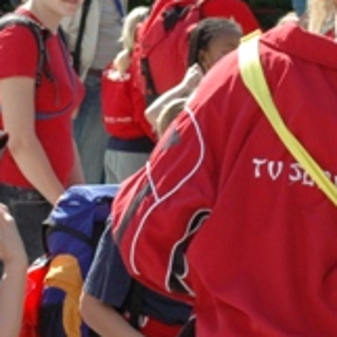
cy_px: 13
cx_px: 105
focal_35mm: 395
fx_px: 4351
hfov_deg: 4.4
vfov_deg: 4.4
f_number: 10
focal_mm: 78
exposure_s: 1/400
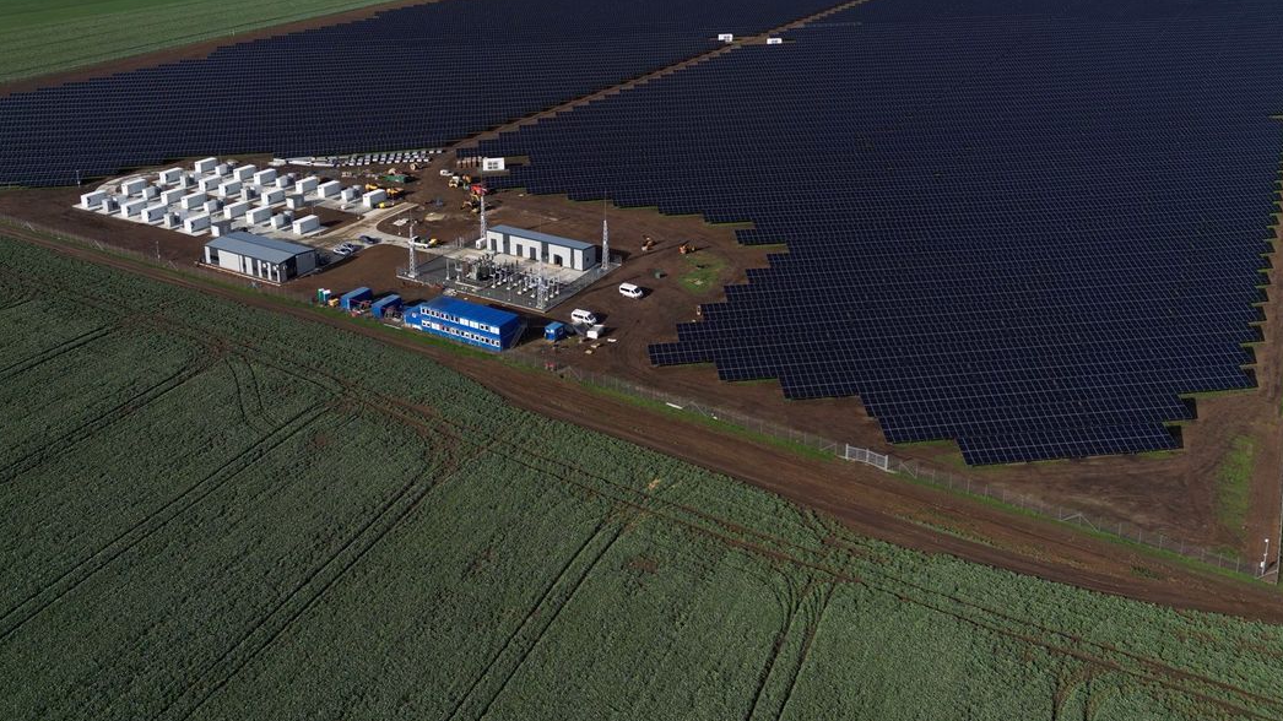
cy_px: 151
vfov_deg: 35.5
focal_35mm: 32
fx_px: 1088
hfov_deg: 61.0
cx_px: 619
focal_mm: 6.72
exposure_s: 1/2000
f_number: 1.7
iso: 110
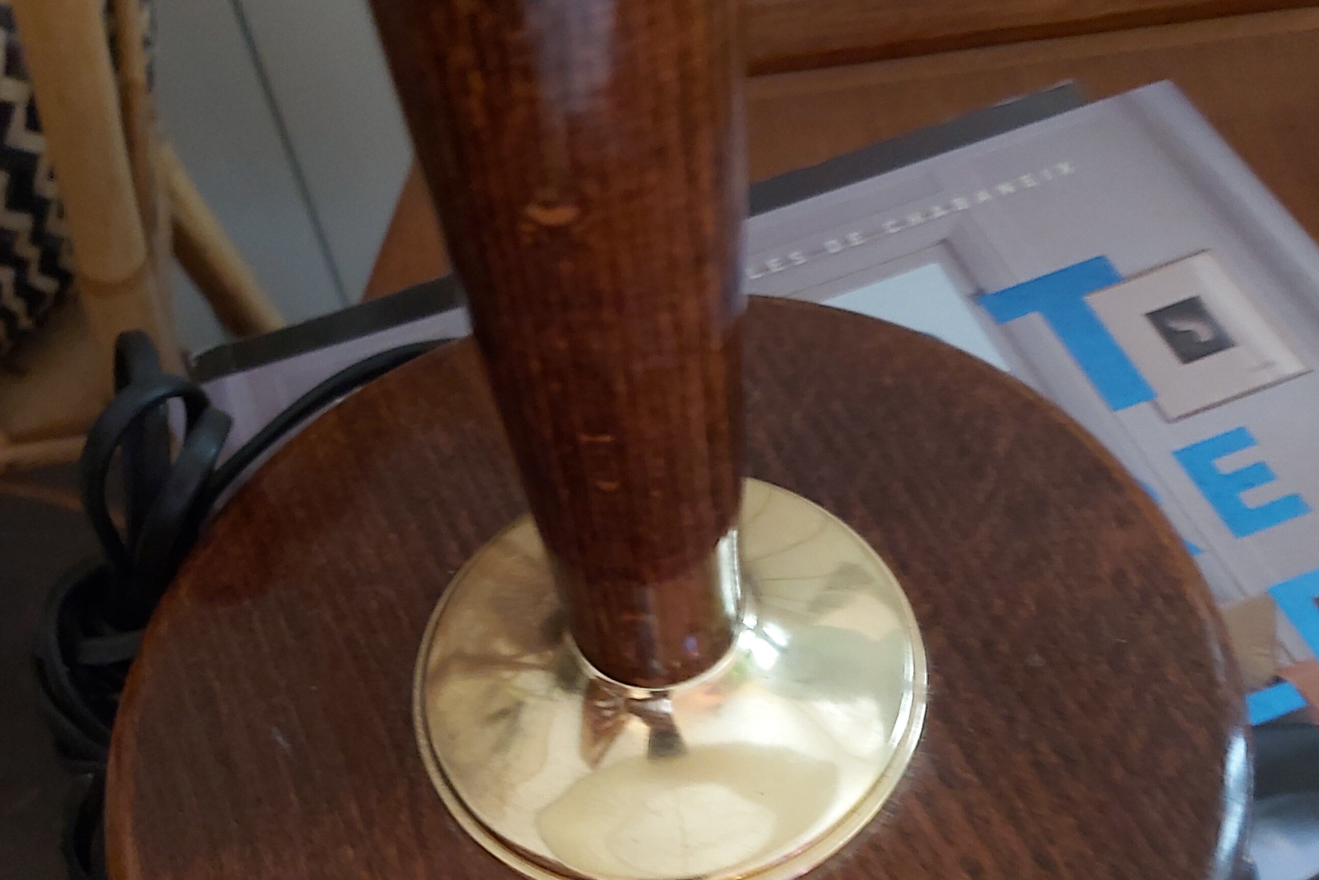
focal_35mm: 42
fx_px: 1539
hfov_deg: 46.4
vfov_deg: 31.7
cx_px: 696
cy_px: 562
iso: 640
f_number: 1.7
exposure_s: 1/20
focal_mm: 3.92
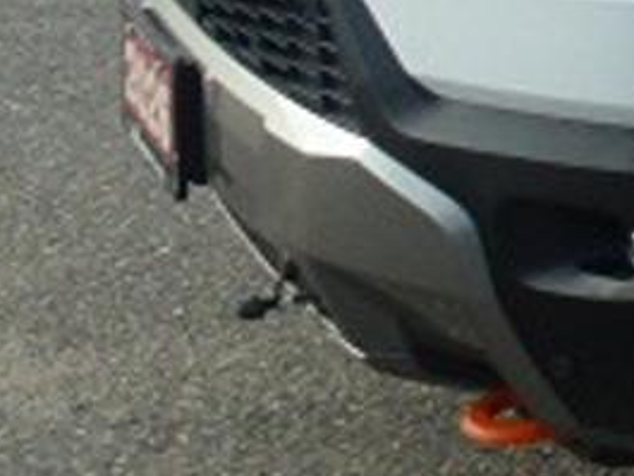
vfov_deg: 11.4
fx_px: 2126
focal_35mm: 116
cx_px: 1321
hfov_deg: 14.0
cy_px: -500
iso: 100
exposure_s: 1/400
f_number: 4
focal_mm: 4.3
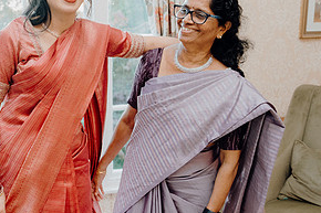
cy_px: 114
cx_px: 84
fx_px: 463
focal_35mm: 52
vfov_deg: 26.0
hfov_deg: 37.4
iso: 2000
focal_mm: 26
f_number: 3.5
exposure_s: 1/200
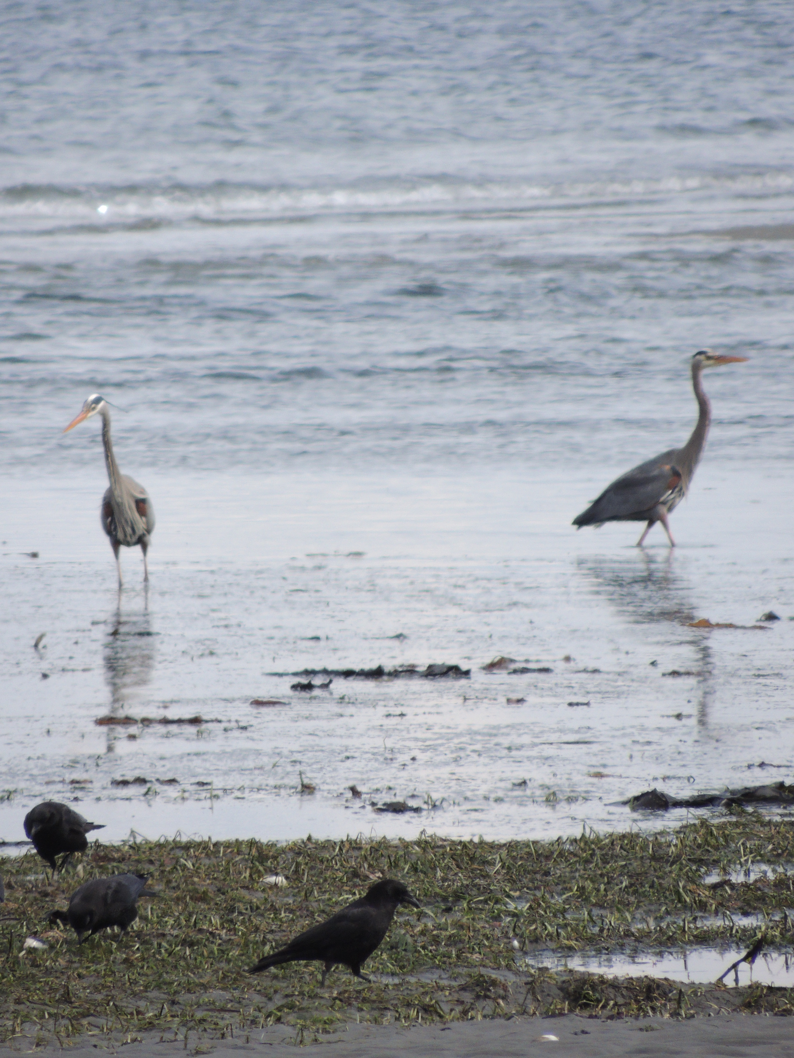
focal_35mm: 1000
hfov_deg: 1.5
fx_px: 30583
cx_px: 397
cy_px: 529
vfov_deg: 2.0
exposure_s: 1/1000
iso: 320
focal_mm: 180
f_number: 5.9
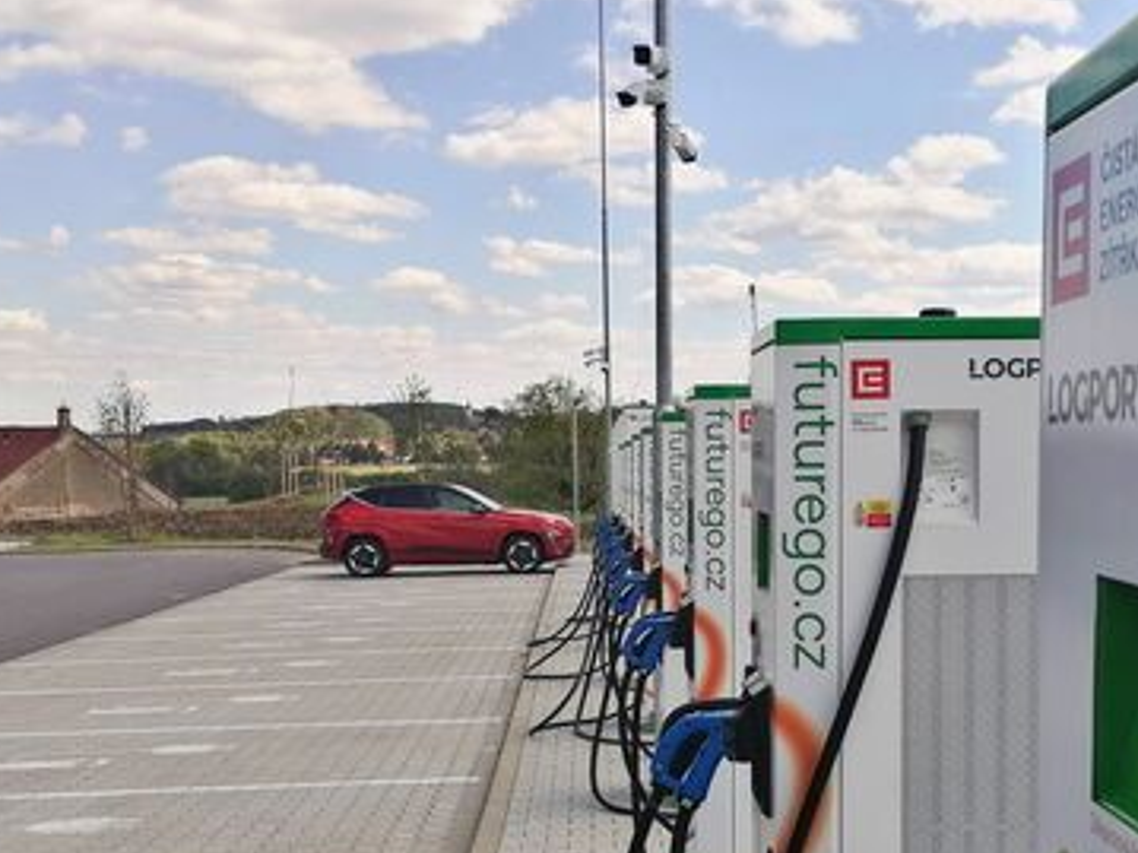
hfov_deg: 34.9
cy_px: 593
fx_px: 1808
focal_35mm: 55
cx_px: 672
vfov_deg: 26.3
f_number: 1.8
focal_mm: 5.3
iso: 50
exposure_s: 1/1166
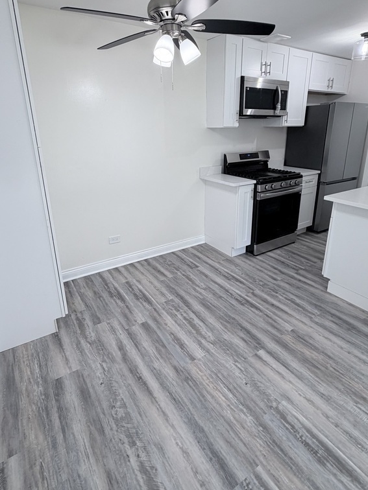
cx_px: 190
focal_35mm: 20
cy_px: 218
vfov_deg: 81.4
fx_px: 283
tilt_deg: -19.3
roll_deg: +0.9
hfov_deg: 66.0
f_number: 2.2
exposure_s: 1/120
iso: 125
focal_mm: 2.22
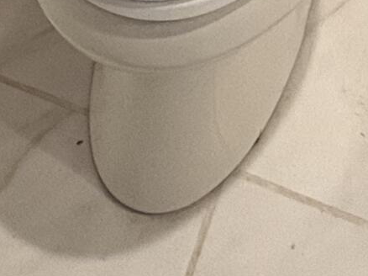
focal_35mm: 96
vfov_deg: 11.0
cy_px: -518
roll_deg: -0.3
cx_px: 238
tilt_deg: -28.0
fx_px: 1020
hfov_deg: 20.4
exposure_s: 1/60
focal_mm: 2.22
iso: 320
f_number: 2.2
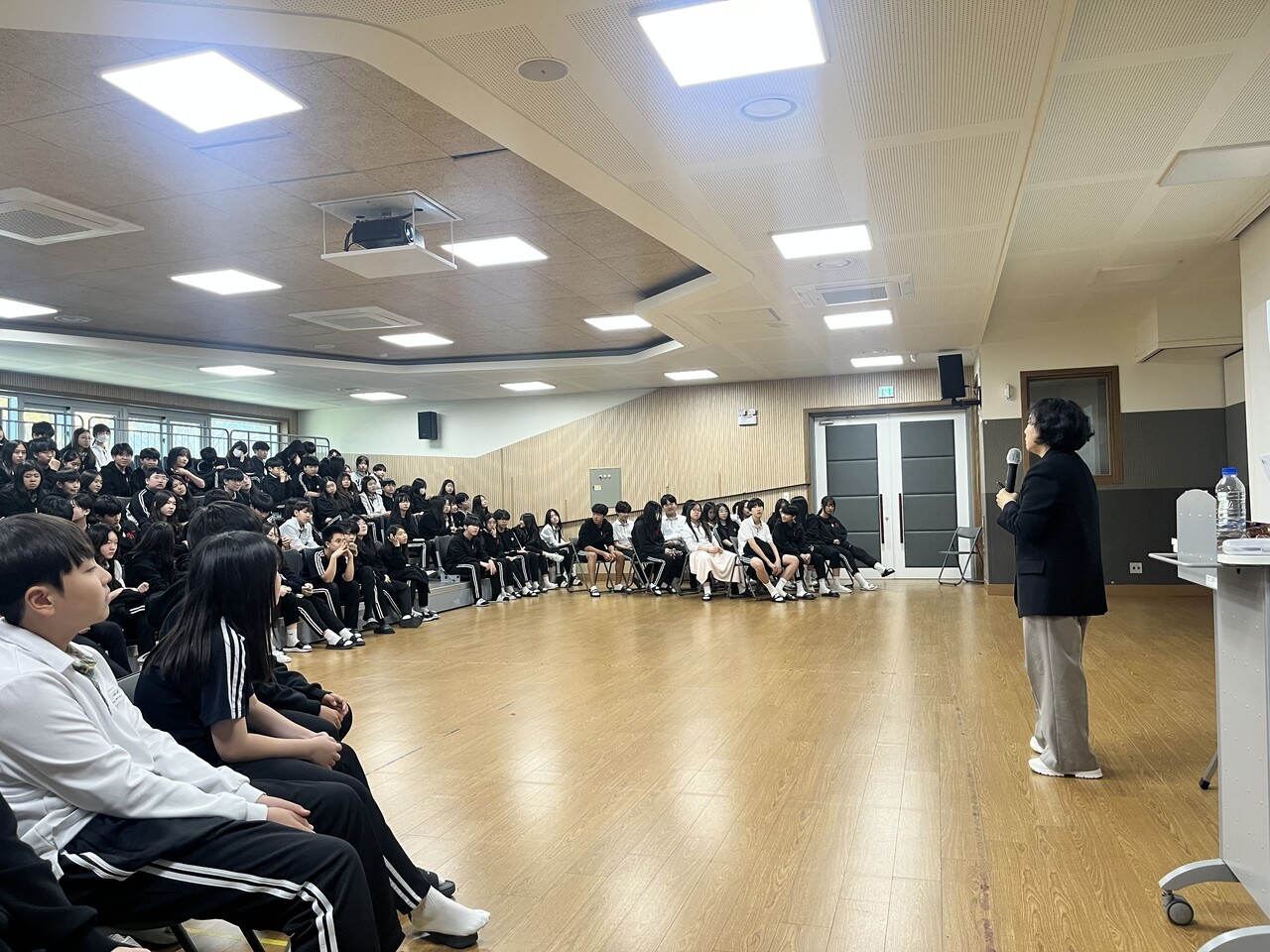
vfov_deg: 53.1
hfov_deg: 67.3
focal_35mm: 26
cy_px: 476
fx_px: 954
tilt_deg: +1.5
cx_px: 635
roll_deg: +1.9
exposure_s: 1/60
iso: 100
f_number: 1.6
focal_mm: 5.1
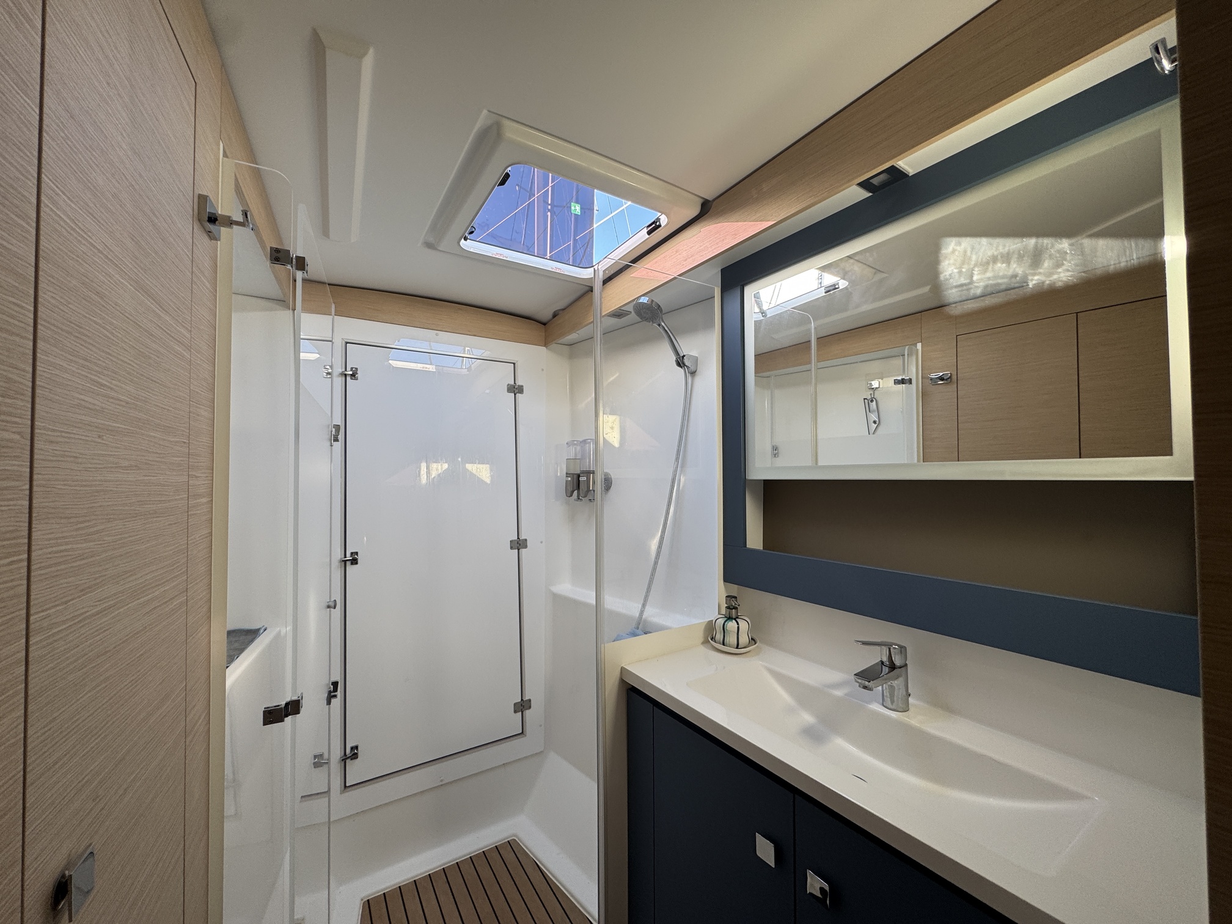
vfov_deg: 85.7
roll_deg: +0.0
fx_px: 498
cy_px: 462
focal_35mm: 14
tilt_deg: +2.5
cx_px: 616
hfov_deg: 102.1
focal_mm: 2.22
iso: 40
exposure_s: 1/99
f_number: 2.2
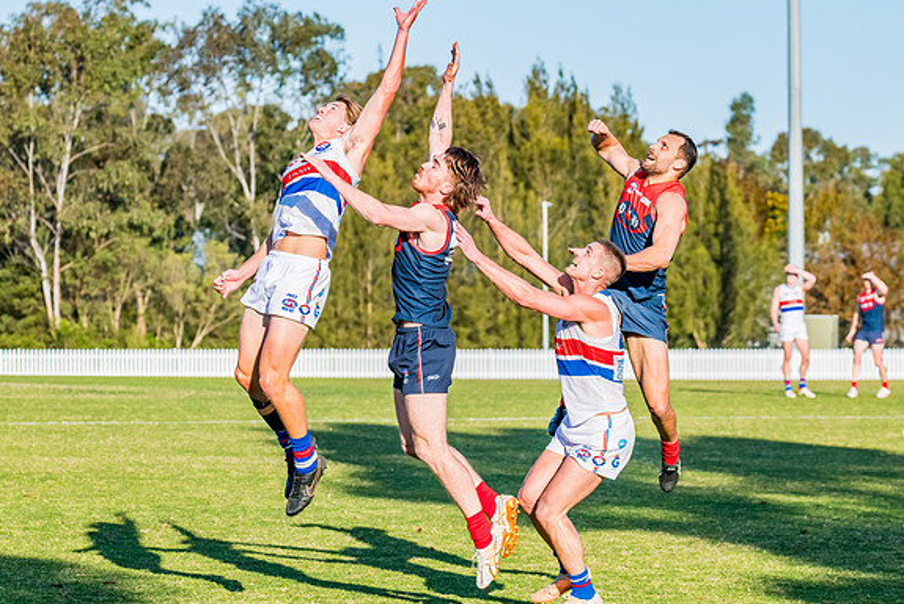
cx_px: 460
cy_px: 303
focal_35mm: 178
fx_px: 4472
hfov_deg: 11.5
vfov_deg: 7.7
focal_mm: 170
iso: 800
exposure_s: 1/1600
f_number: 9
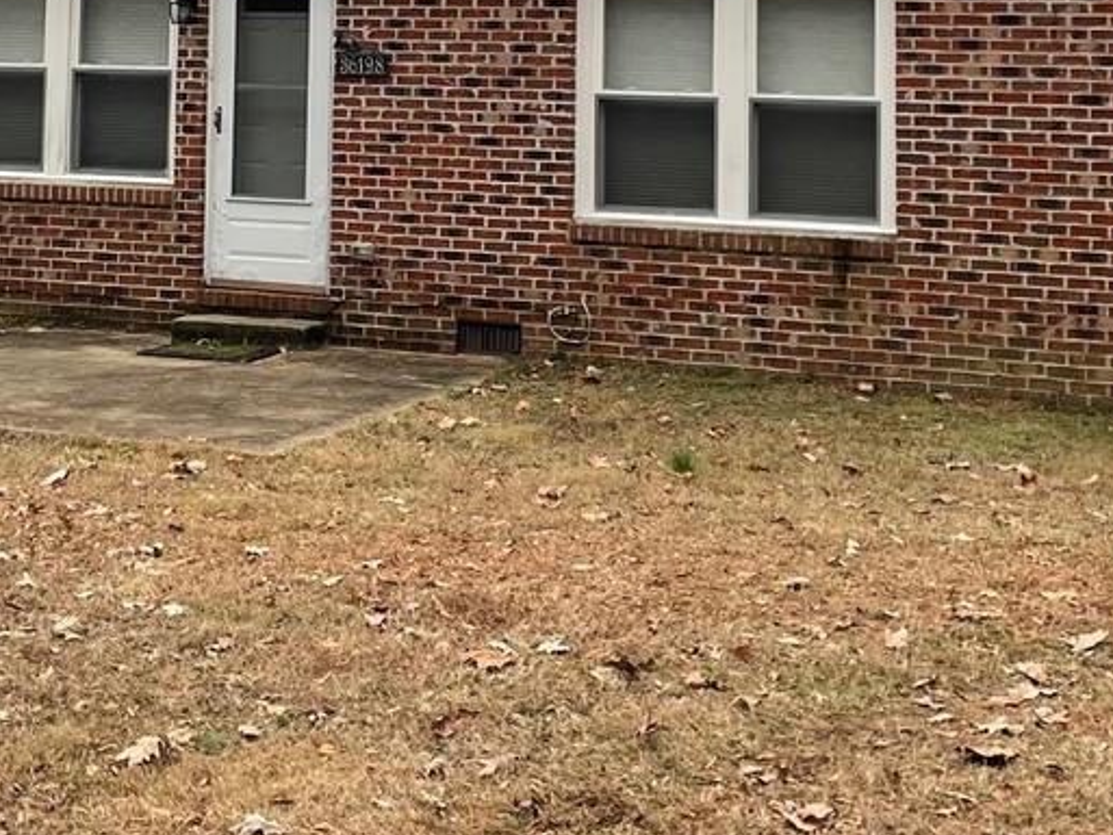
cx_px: 414
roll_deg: -0.6
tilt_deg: +2.6
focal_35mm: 73
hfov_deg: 26.6
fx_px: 2348
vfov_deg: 19.5
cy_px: -41
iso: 32
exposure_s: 1/324
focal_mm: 4.2
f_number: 1.6
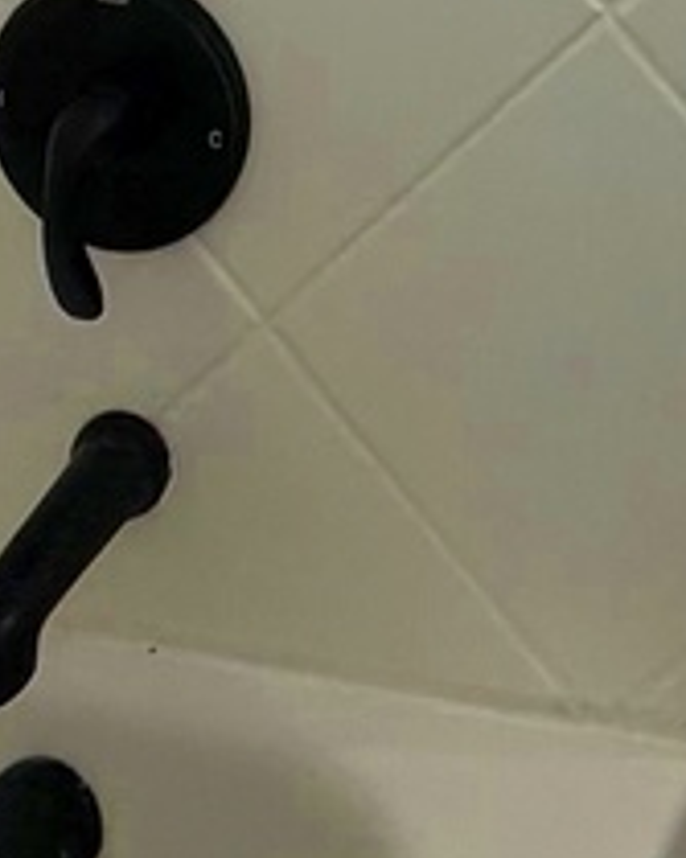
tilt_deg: -2.7
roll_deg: -1.0
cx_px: 1232
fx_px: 2387
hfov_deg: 14.4
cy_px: -1104
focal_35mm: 94
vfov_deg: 14.6
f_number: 2.2
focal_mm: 2.22
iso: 200
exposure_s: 1/120
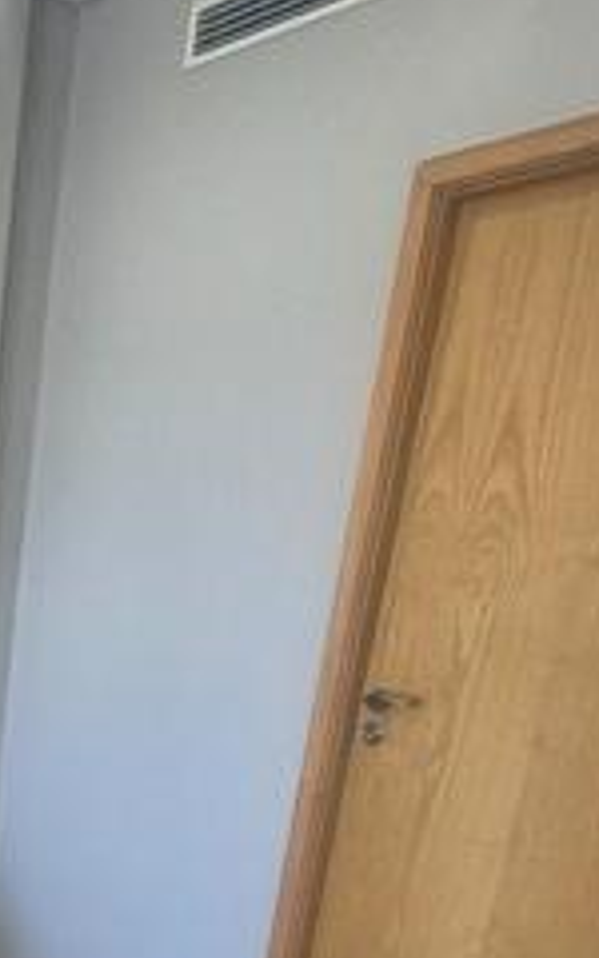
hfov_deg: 23.0
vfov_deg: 37.3
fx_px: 1201
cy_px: 1022
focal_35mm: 46
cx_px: -288
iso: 160
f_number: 2.2
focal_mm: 1.74
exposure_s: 1/50
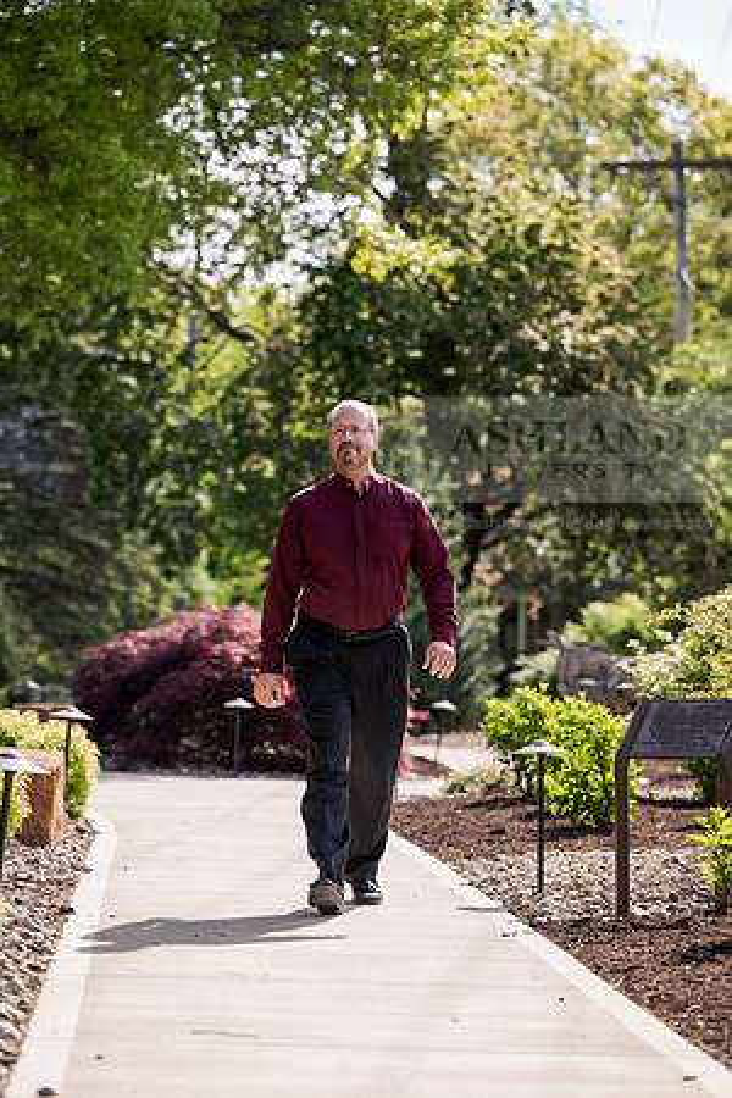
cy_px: 549
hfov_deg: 12.5
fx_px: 3355
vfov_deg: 18.6
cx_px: 366
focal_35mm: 110
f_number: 3.5
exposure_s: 1/400
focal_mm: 110
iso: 125
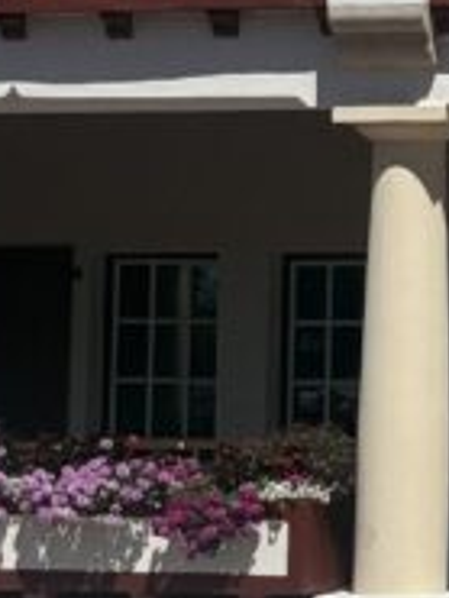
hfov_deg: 5.5
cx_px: 885
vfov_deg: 7.3
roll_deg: -1.0
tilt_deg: +6.9
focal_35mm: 266
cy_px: -252
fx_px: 4595
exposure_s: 1/16129
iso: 50
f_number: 1.78
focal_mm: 6.76
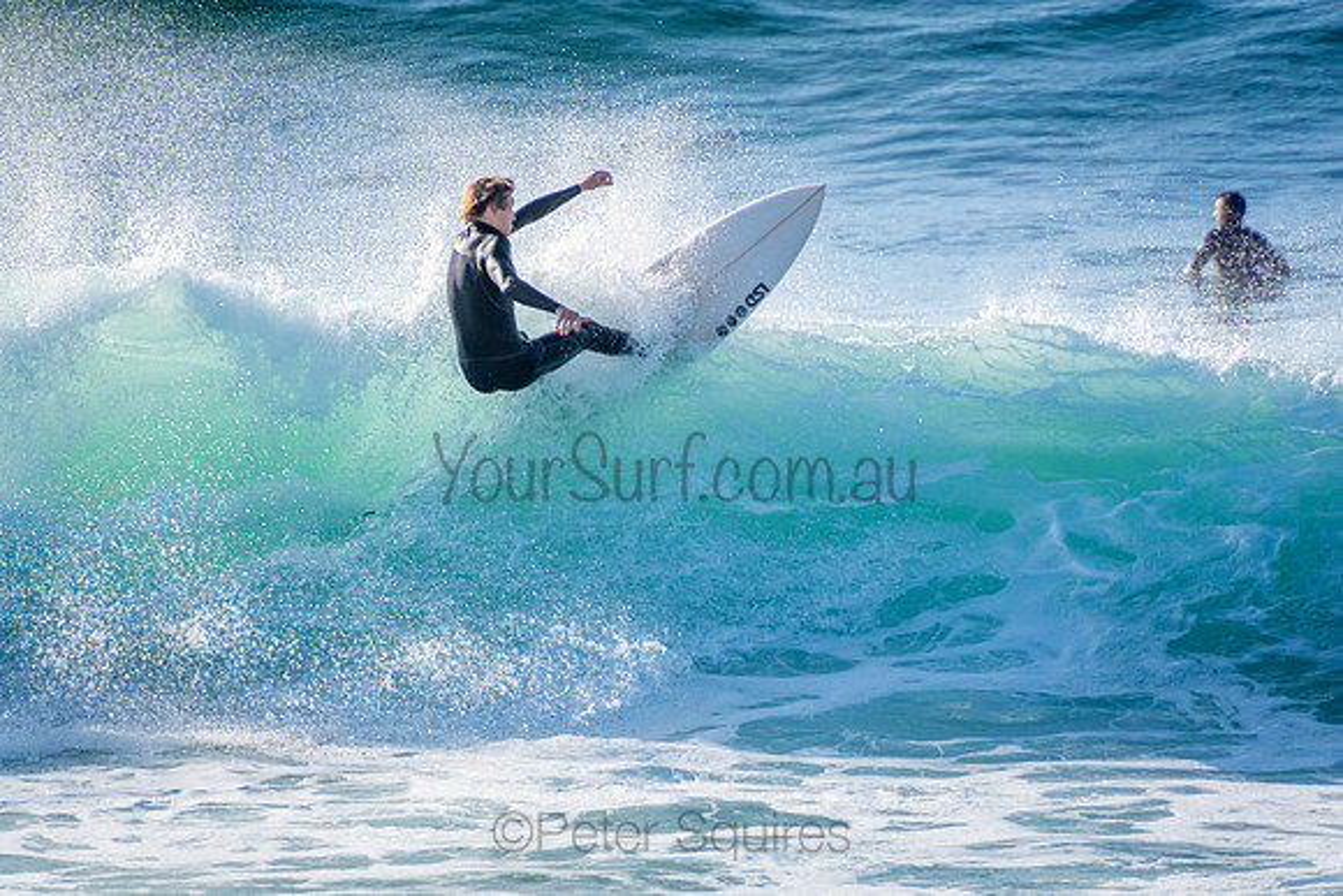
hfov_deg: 3.4
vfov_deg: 2.3
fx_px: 22388
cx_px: 672
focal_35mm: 600
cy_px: 448
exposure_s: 1/2000
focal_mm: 400
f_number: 5.6
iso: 320
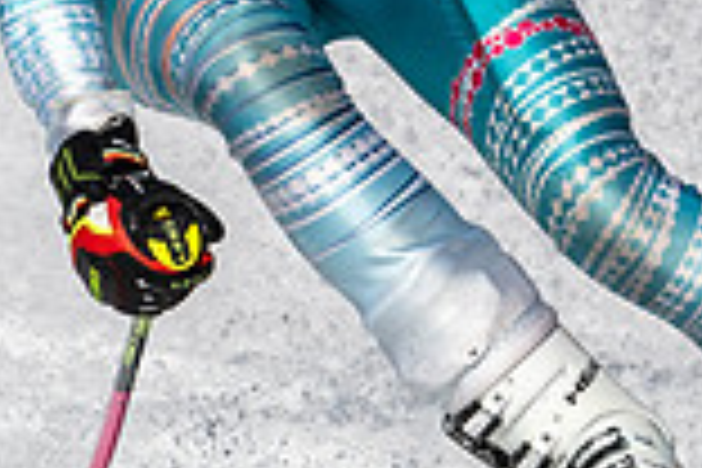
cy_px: 13
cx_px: 229
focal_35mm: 2482
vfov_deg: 0.6
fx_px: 48395
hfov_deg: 0.8
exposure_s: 1/2000
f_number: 8
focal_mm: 400
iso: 200
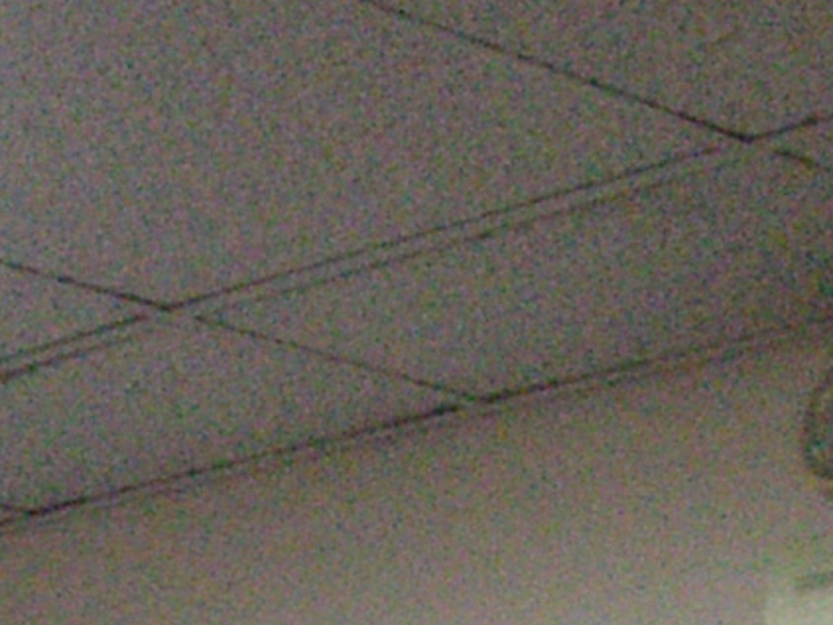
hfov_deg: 10.7
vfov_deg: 7.8
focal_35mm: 184
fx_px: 4427
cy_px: 1157
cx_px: 486
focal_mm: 6.2
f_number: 2.7
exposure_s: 1/100
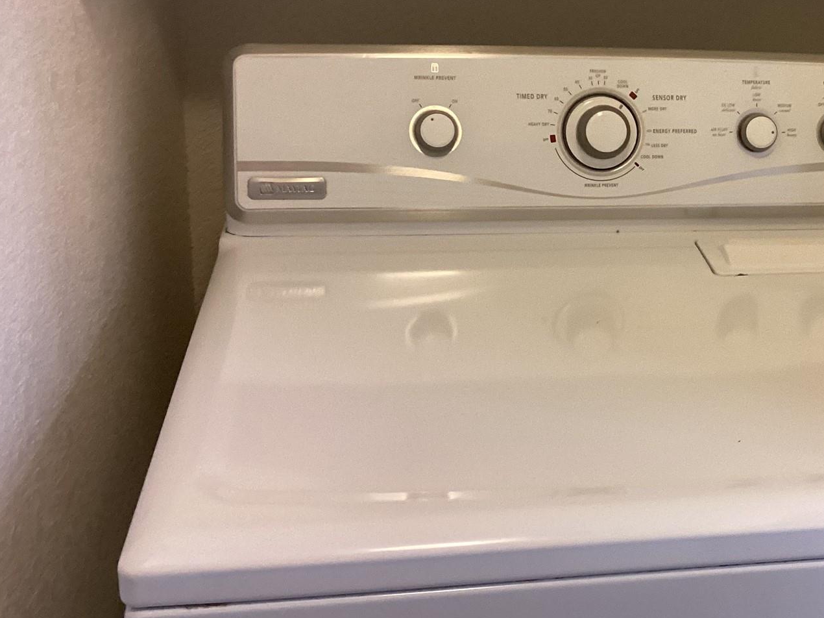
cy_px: 215
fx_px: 1190
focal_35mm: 50
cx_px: 646
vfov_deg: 28.9
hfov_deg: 37.0
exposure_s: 1/60
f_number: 2.4
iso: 320
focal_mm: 3.3
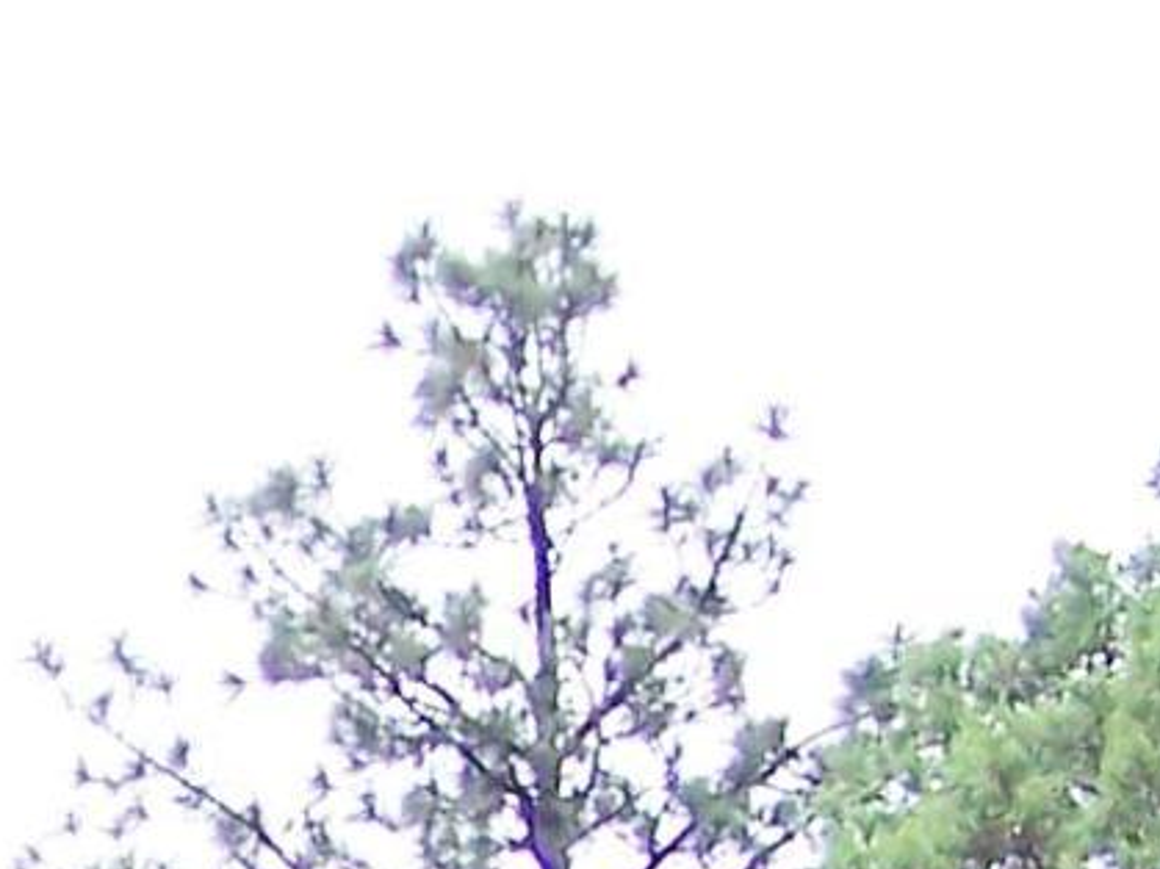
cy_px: 1713
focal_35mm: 272
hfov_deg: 7.1
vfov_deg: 5.4
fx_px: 9112
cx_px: -961
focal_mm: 6.3
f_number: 2.8
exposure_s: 1/160
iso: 64
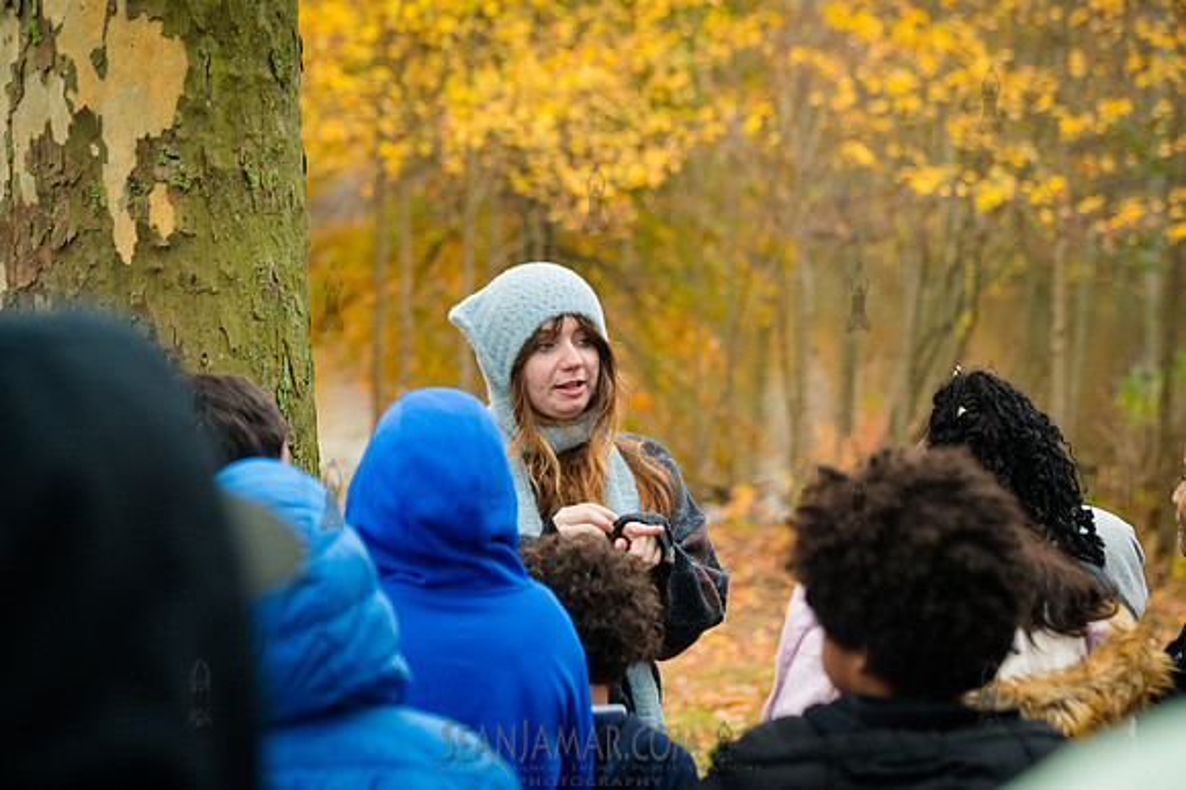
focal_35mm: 85
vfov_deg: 16.1
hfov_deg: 23.9
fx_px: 2799
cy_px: 395
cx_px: 593
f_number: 4
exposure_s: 1/400
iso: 4000
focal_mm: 85
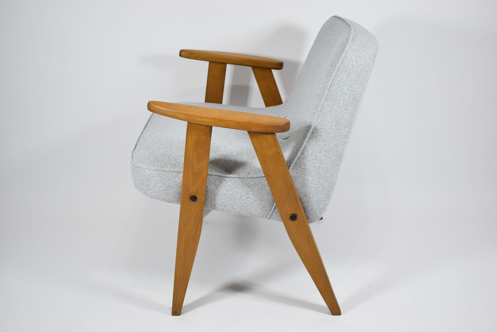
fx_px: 601
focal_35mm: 44
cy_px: 166
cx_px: 248
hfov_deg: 44.9
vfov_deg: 30.9
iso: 1000
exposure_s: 1/125
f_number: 4.2
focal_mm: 29
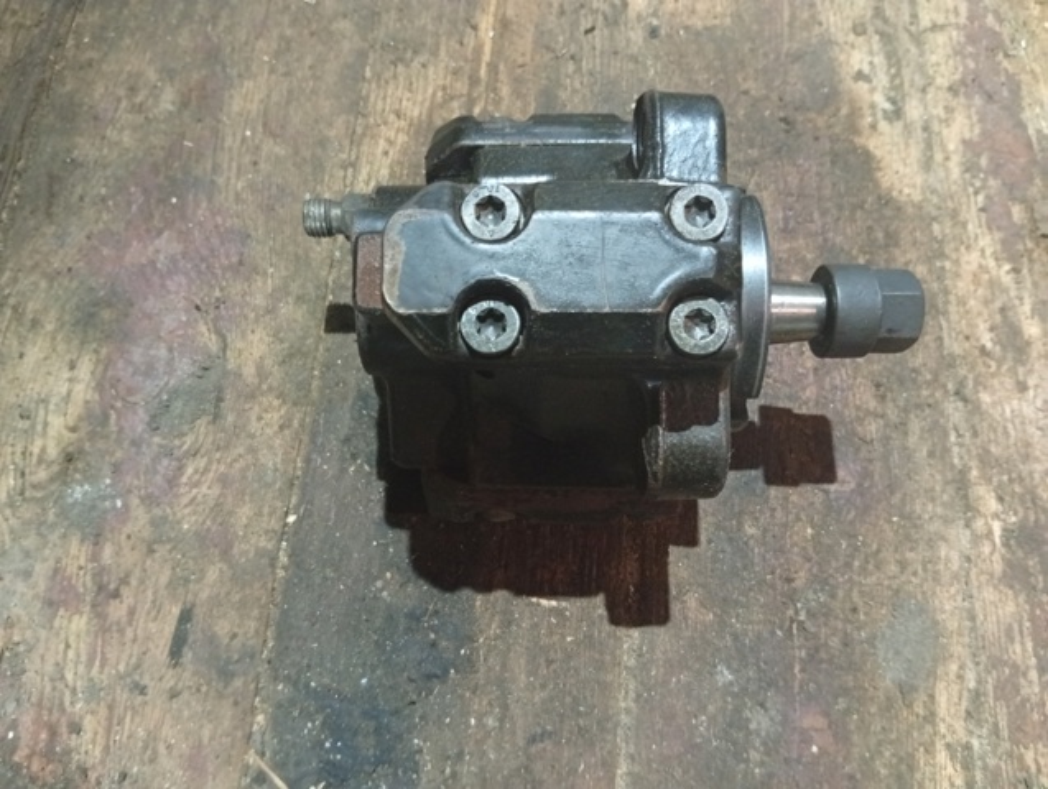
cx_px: 524
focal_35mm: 26
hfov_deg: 67.2
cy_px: 394
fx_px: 788
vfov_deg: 53.2
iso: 2994
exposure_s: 1/16.7
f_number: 1.8
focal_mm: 3.96
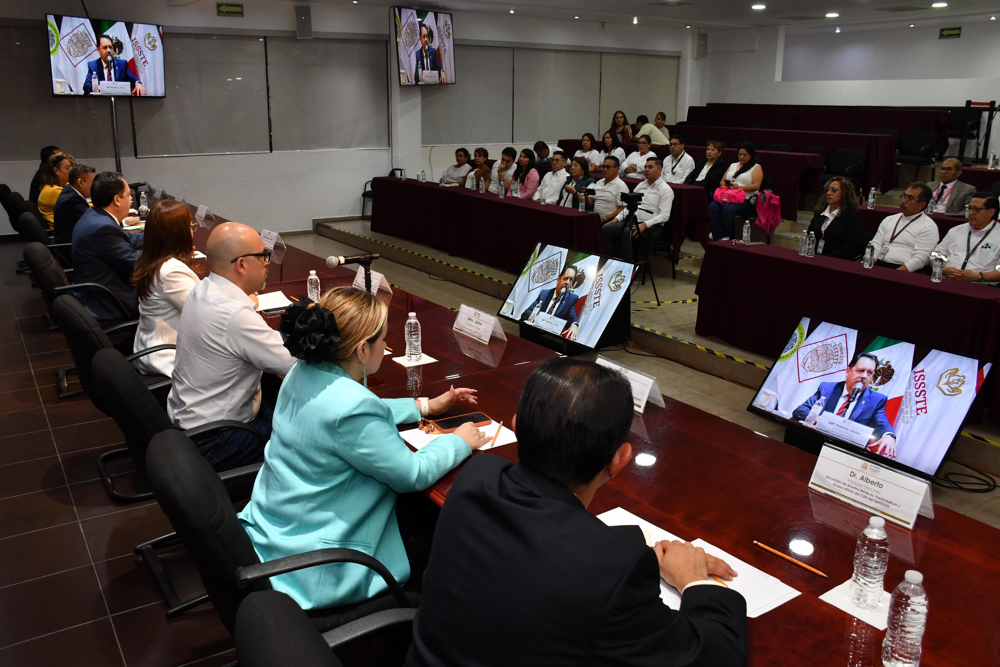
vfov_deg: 43.6
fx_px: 833
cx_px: 500
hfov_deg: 61.9
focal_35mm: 30
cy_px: 334
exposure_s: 1/100
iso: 1000
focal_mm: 20
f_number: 5.6
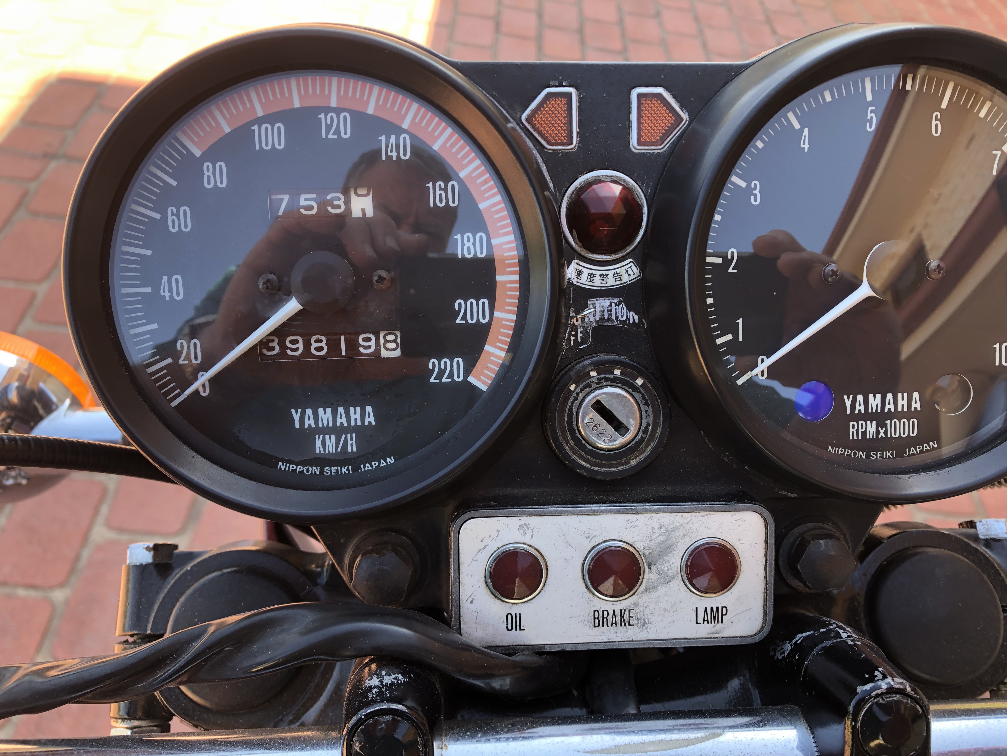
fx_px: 815
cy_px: 378
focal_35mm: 28
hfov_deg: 63.4
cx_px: 504
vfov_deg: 49.7
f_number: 1.8
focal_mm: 3.99
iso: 40
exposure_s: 1/120
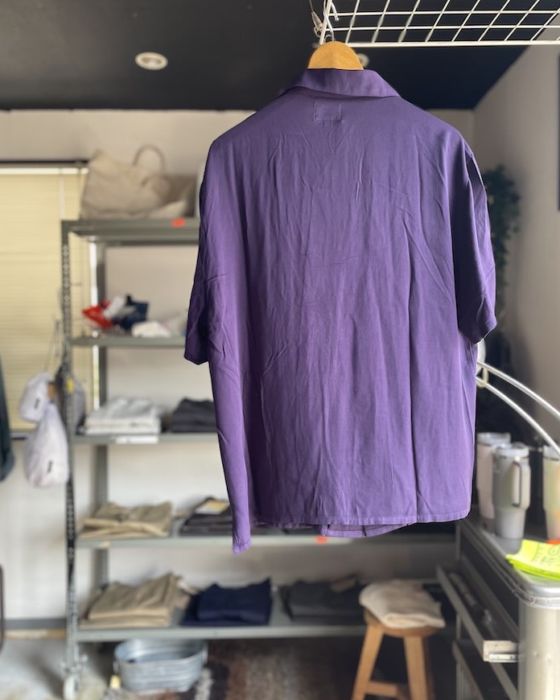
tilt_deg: -0.8
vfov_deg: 62.2
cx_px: 285
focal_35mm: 28
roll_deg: +1.1
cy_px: 373
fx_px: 580
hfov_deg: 51.5
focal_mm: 4.2
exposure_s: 1/115
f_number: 1.6
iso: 125
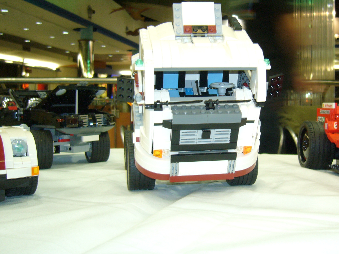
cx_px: 193
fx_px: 460
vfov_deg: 30.8
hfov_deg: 40.3
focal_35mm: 47
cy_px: 104
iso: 100
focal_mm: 5.8
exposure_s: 1/8
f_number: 2.8
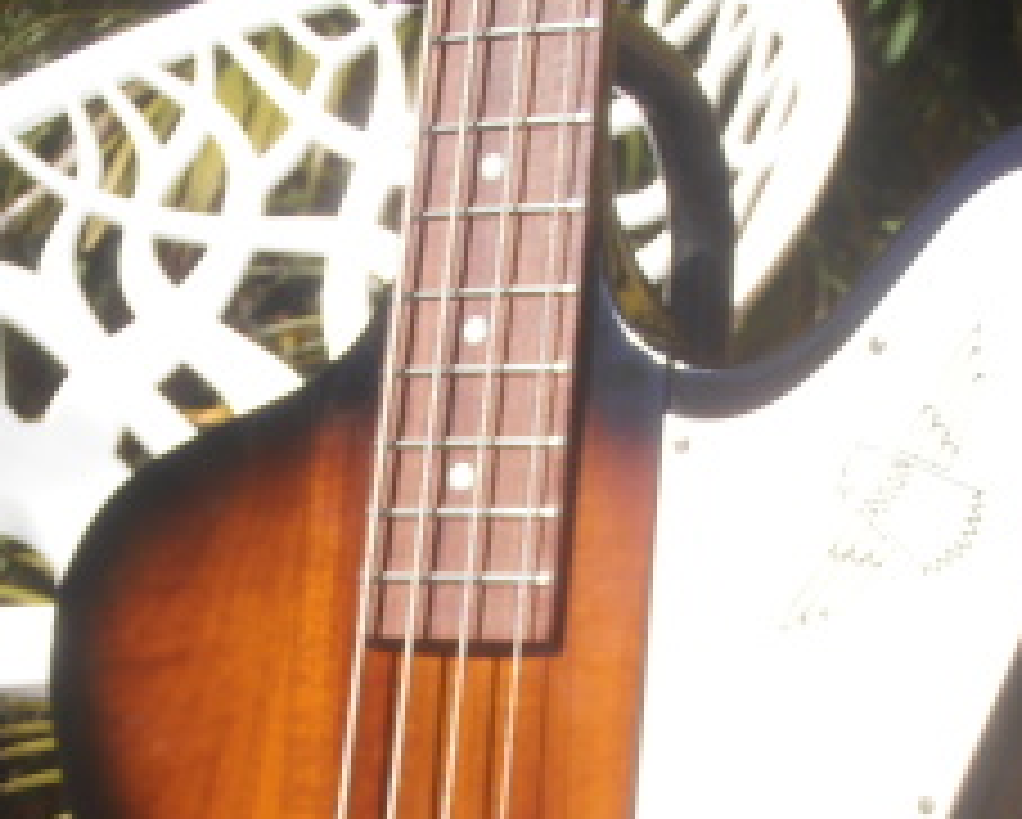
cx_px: 432
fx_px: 3663
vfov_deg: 12.4
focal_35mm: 121
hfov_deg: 15.9
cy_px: 1048
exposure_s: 1/500
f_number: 4.2
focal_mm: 7.87
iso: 80
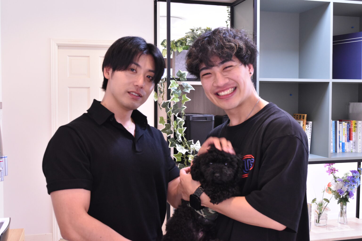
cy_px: 120
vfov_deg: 30.8
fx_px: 437
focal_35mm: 44
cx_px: 181
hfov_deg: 45.0
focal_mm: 29
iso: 2000
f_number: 9
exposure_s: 1/15
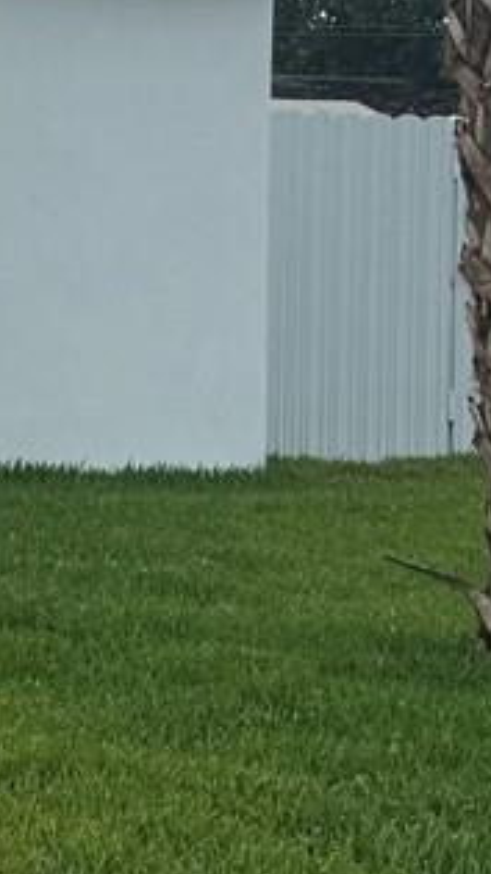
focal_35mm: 133
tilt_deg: +0.5
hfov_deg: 7.8
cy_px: 105
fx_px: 3081
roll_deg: -1.7
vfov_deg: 16.0
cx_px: -1007
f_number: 1.78
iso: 80
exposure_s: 1/3413
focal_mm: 6.76
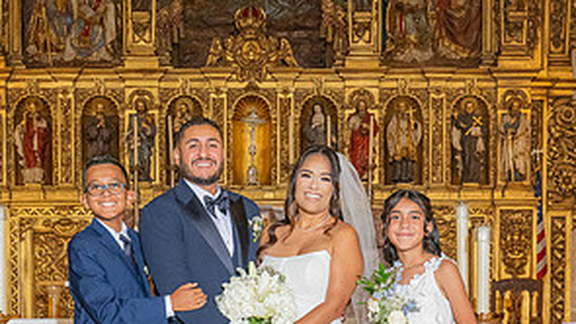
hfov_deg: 25.9
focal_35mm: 82
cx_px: 278
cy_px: 389
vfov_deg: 14.3
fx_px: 1253
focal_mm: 34
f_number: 6.3
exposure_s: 1/200
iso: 2000
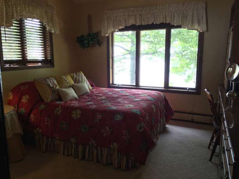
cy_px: 90
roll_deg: +1.8
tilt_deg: -6.3
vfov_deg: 48.2
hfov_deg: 61.7
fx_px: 200
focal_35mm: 29
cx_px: 120
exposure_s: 1/40
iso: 32
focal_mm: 4.15
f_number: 2.2
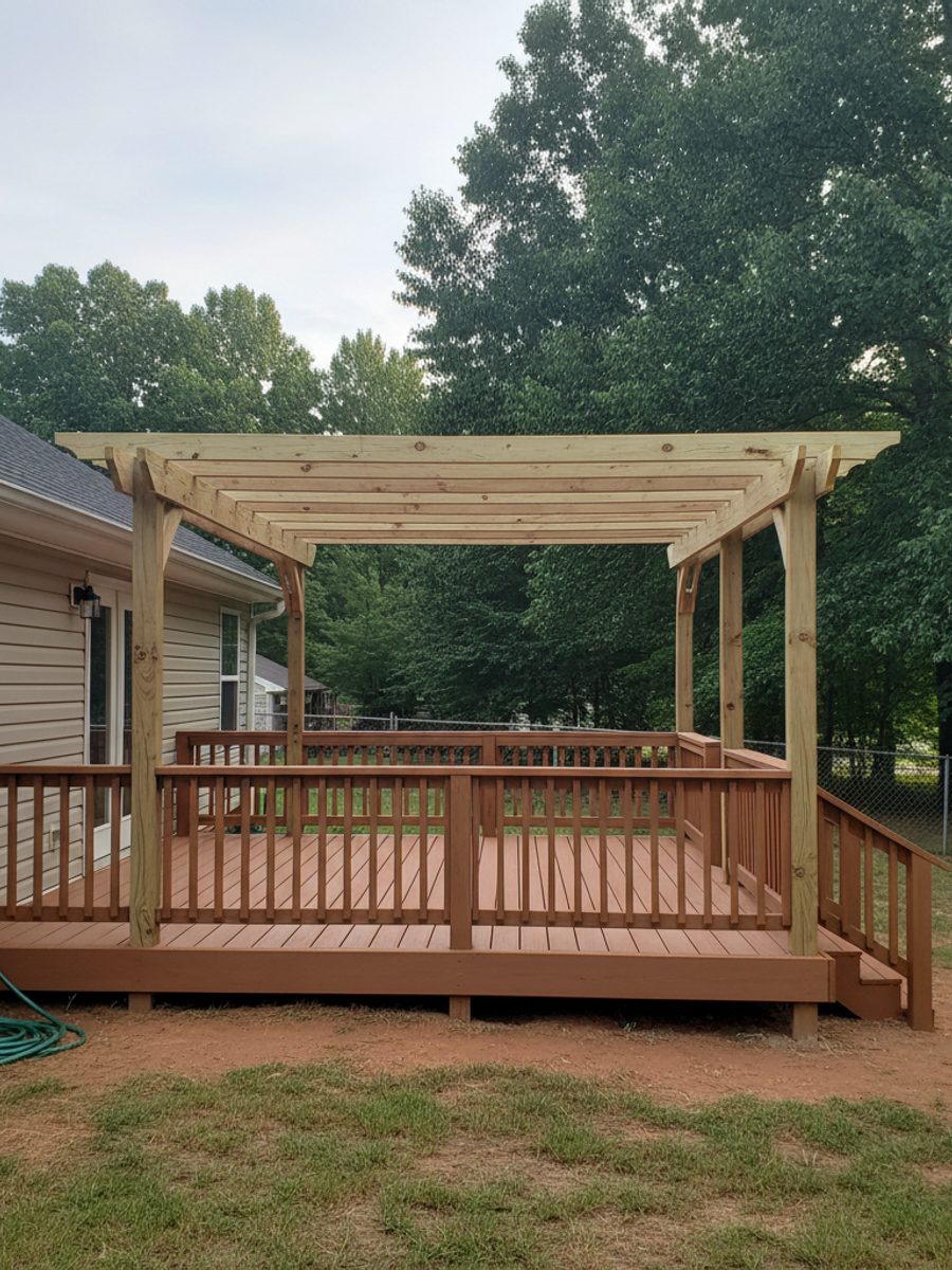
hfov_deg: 56.8
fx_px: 880
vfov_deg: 71.6
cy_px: 635
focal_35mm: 24
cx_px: 476
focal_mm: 6.8
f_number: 1.68
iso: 1190
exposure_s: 1/734
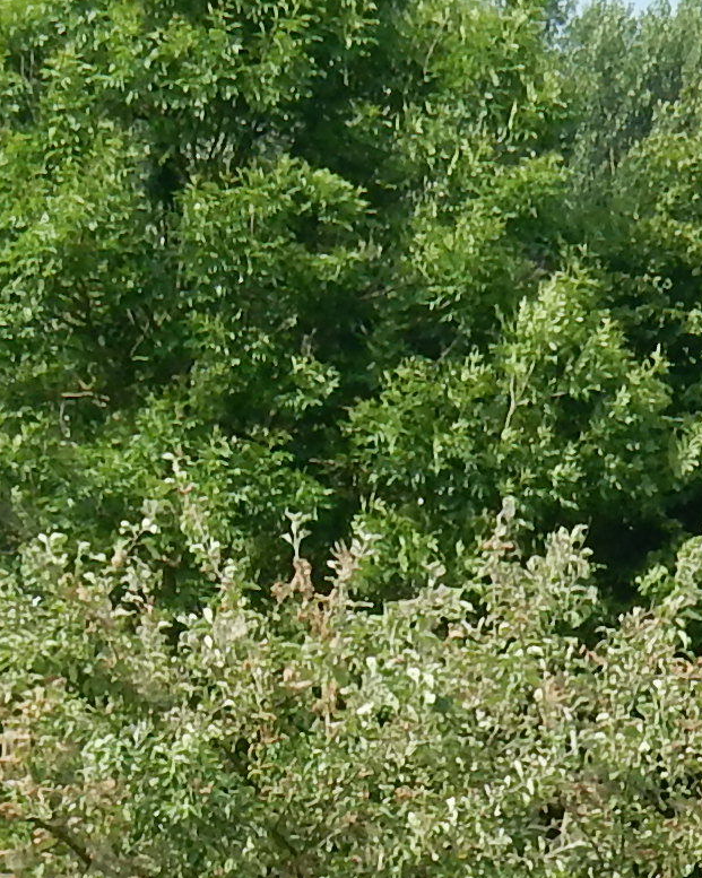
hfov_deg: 6.2
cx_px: 235
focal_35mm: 249
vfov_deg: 7.6
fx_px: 6470
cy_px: 1425
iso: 125
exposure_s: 1/500
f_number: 4.2
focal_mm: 7.6
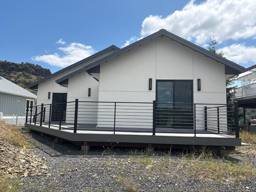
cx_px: 128
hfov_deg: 67.3
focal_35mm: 26
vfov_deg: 53.1
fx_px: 192
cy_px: 96
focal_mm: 5.96
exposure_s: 1/4065
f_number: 1.6
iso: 50
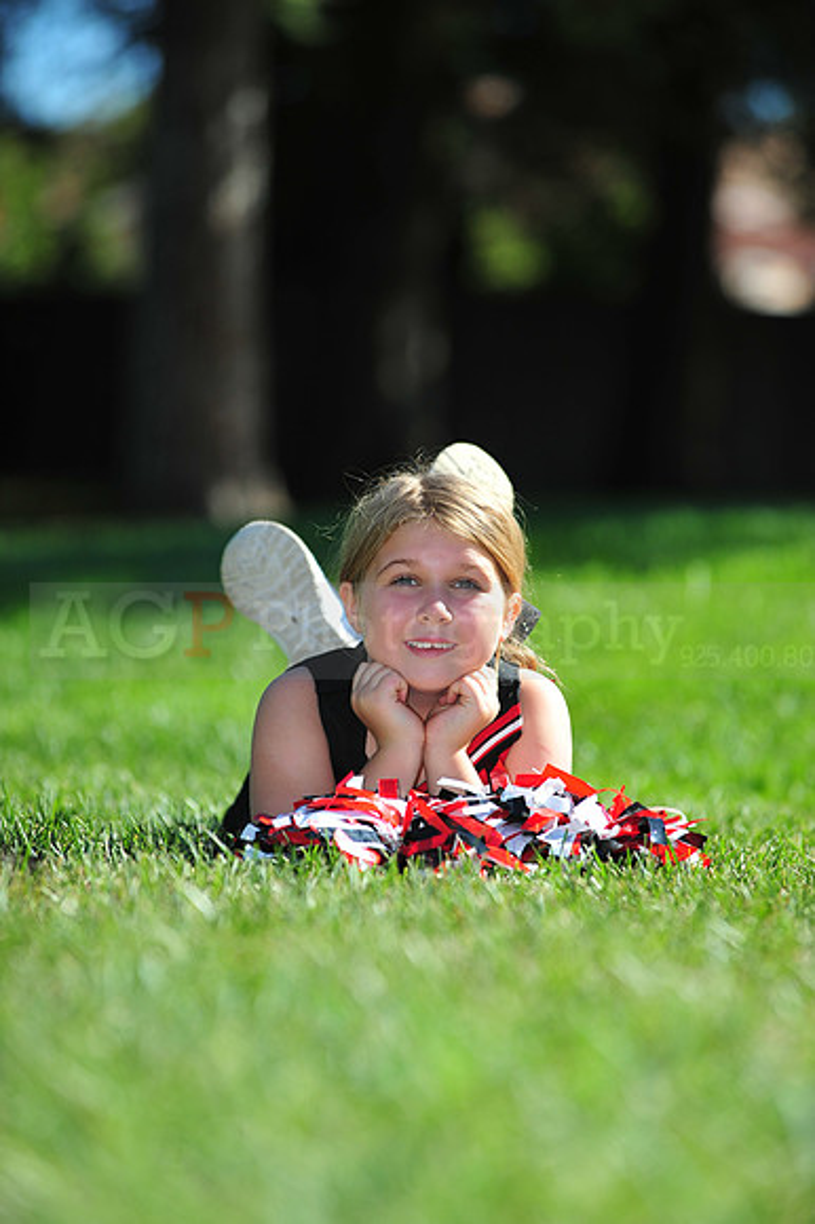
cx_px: 408
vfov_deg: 10.3
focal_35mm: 200
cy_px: 612
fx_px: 6799
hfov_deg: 6.9
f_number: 4.5
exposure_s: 1/2500
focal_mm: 200
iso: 400
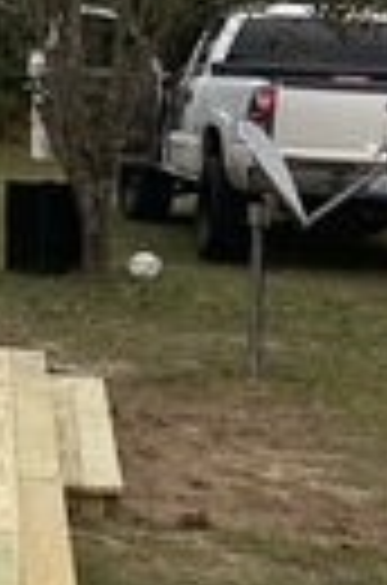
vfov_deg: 14.8
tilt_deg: -4.9
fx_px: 2253
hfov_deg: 8.4
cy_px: 259
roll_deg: +0.9
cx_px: -729
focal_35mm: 139
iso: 40
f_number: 1.8
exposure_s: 1/121
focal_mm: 4.25
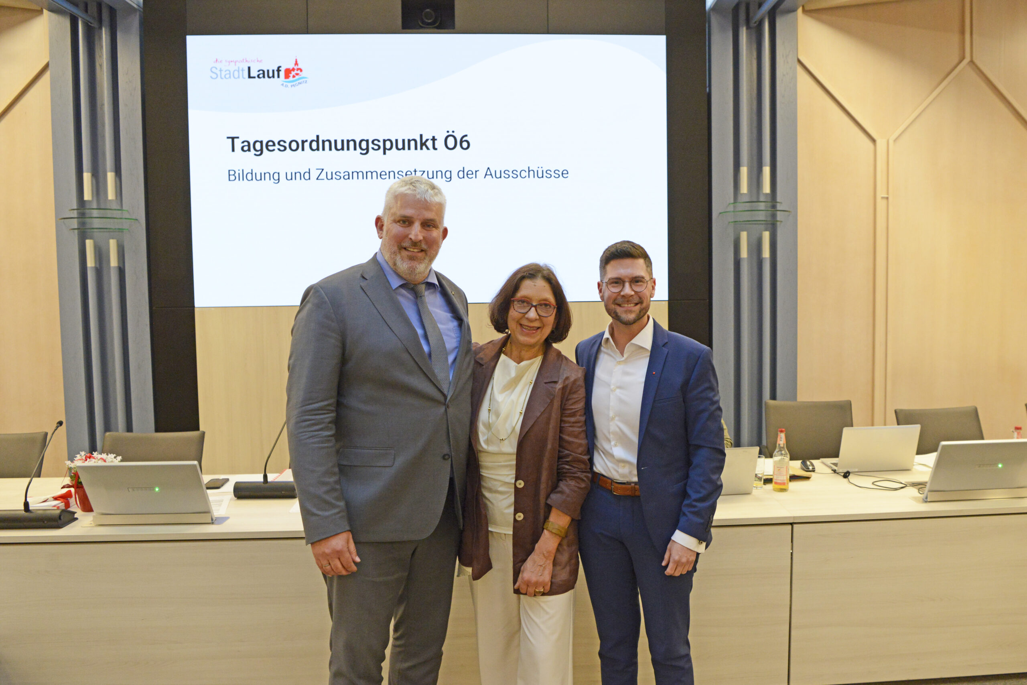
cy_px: 342
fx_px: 742
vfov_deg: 49.6
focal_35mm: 26
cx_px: 514
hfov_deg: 69.4
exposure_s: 1/250
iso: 2800
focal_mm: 26
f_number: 4.5
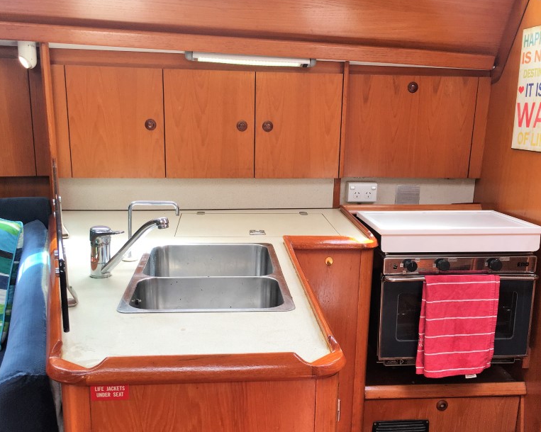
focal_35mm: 38
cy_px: 251
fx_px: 608
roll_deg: -1.2
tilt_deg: -14.0
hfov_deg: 47.9
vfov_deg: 39.0
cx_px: 279
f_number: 2.2
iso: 40
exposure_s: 1/100
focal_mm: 4.15
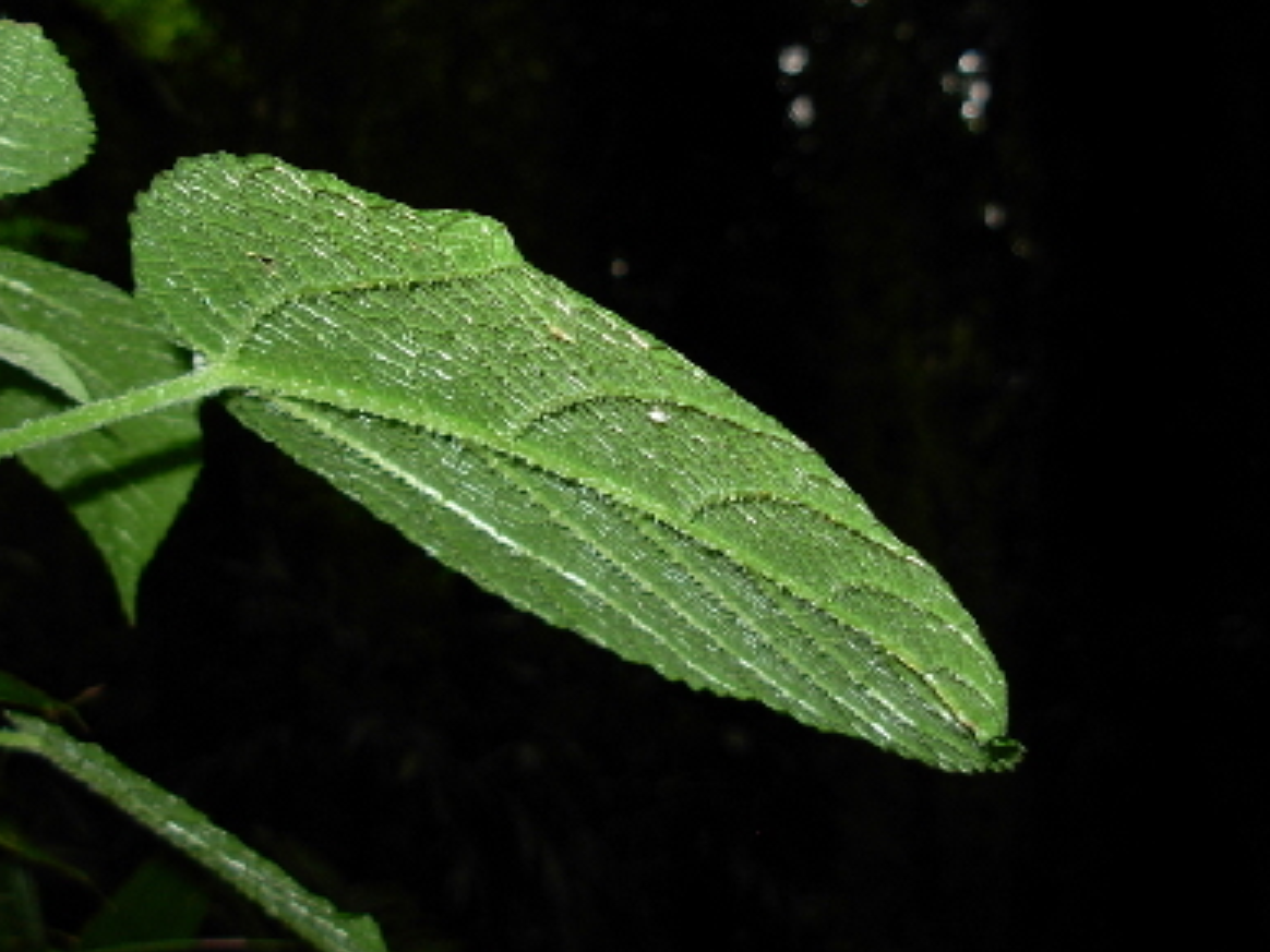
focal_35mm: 47
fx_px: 1724
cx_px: 501
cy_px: 409
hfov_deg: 40.2
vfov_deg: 30.8
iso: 79
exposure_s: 1/32
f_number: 2.9
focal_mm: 6.3
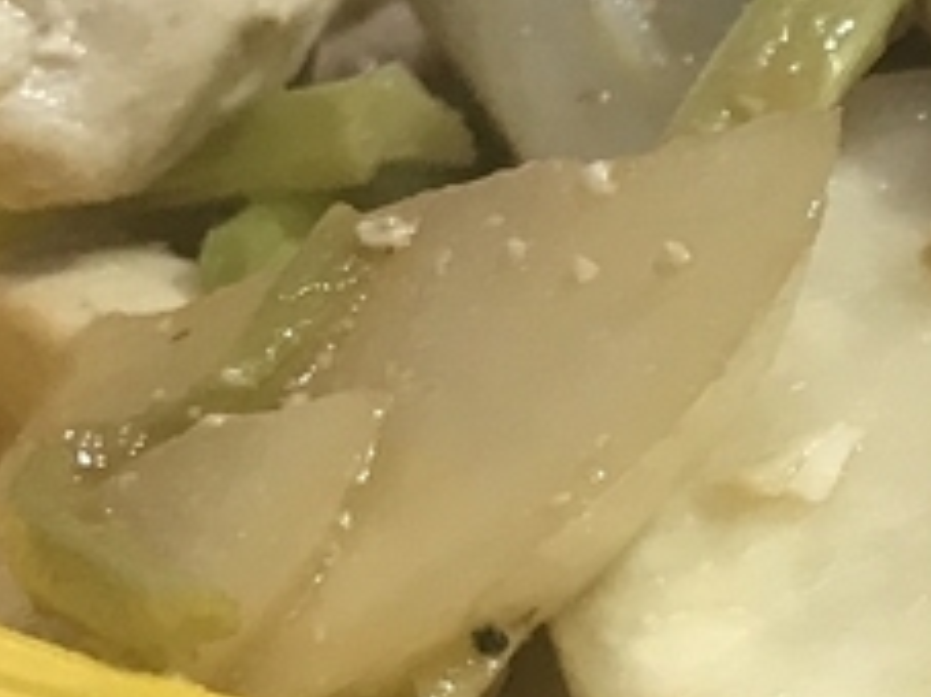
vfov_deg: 10.0
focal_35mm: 148
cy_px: 266
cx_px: 1403
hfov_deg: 12.7
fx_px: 3978
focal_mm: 3.99
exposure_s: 1/17
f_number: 1.8
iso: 50
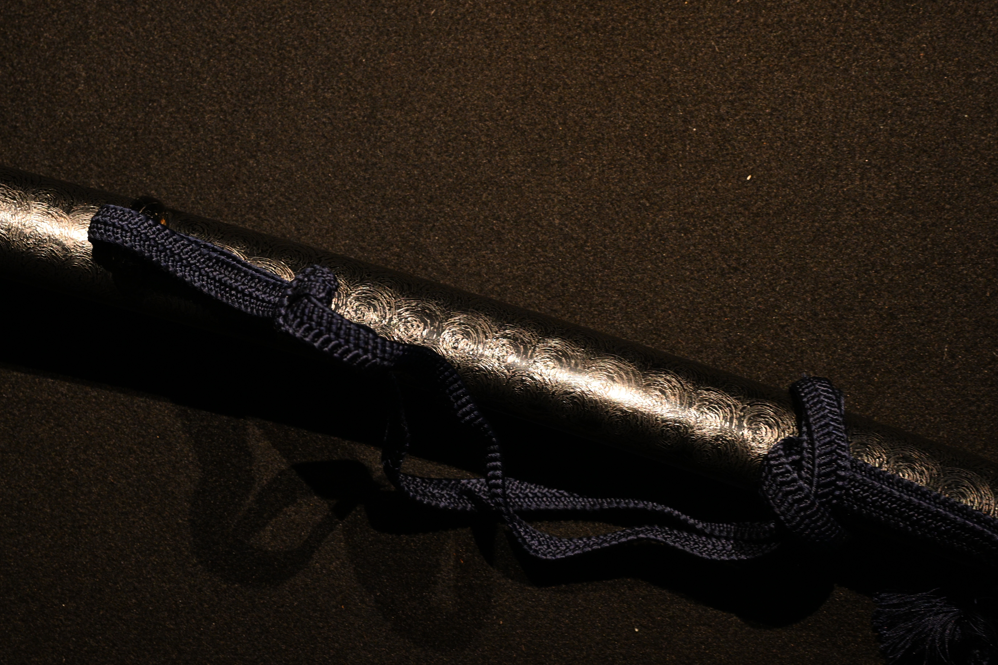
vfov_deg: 18.2
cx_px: 502
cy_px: 352
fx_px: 2079
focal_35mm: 75
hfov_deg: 27.0
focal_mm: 50
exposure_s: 1/25
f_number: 6.3
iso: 1100
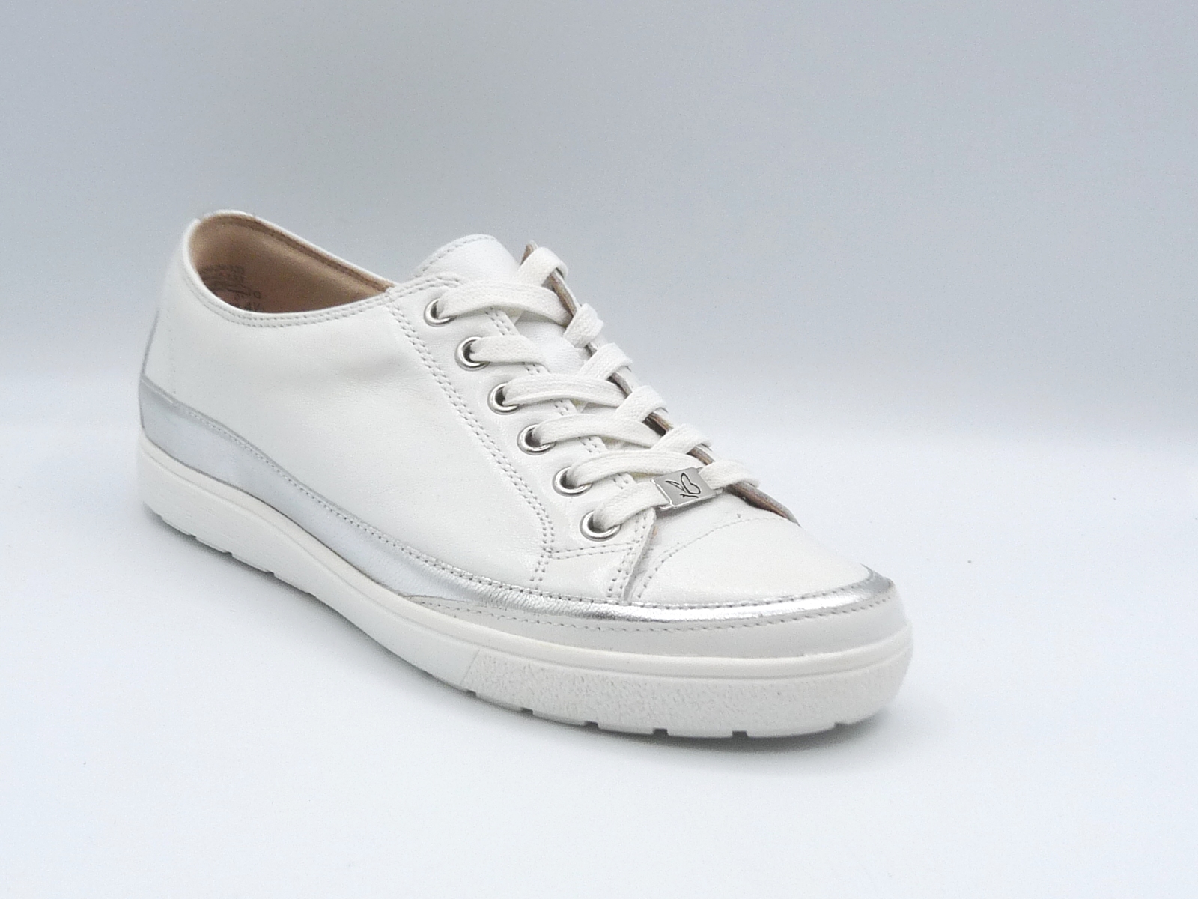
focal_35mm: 49
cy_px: 450
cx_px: 599
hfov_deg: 38.9
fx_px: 1696
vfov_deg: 29.7
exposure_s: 1/250
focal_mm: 4.8
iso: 100
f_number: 5.6
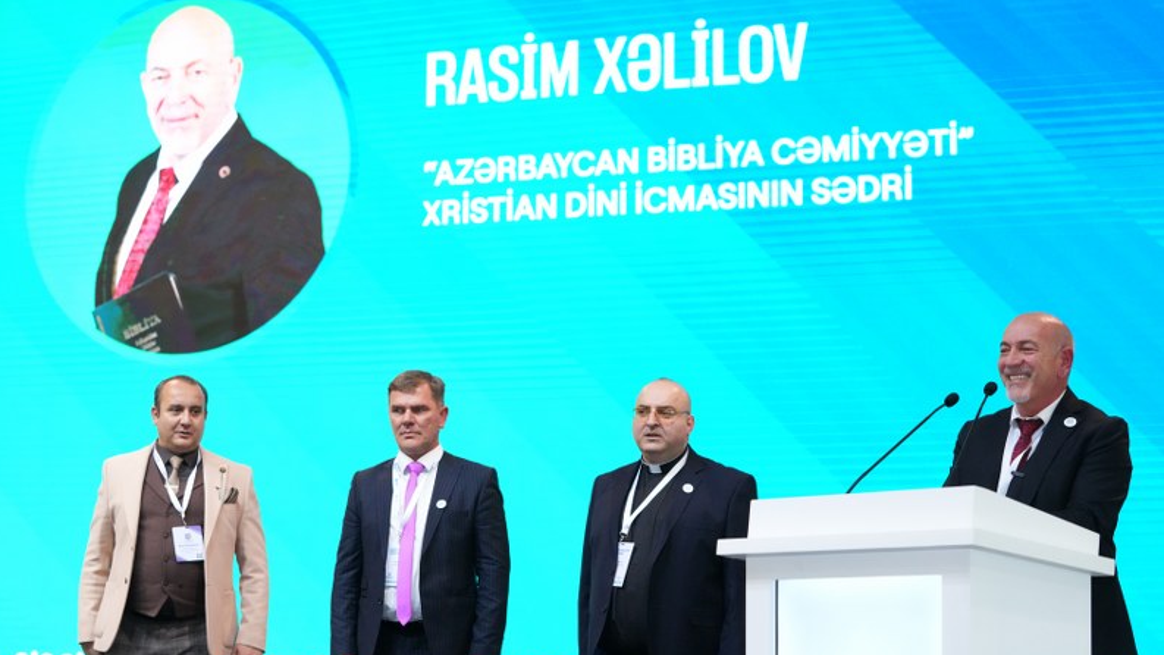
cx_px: 583
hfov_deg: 28.6
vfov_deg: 16.3
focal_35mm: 74
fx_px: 2284
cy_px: 356
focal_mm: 70
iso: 4000
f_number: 4
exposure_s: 1/200
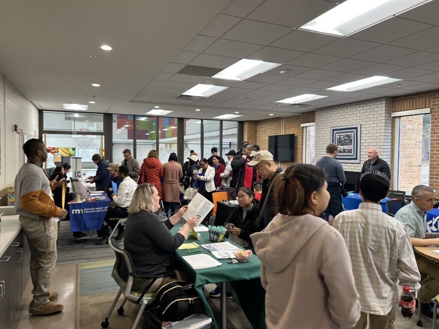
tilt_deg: -1.5
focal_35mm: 26
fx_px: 330
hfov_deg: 67.3
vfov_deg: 53.1
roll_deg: -0.4
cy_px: 164
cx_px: 220
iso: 100
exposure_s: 1/60
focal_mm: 5.7
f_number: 1.5
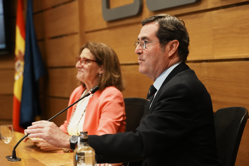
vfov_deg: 17.5
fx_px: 539
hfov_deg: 26.0
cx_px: 124
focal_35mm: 78
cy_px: 83
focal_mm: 78
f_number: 4
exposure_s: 1/200
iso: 4000
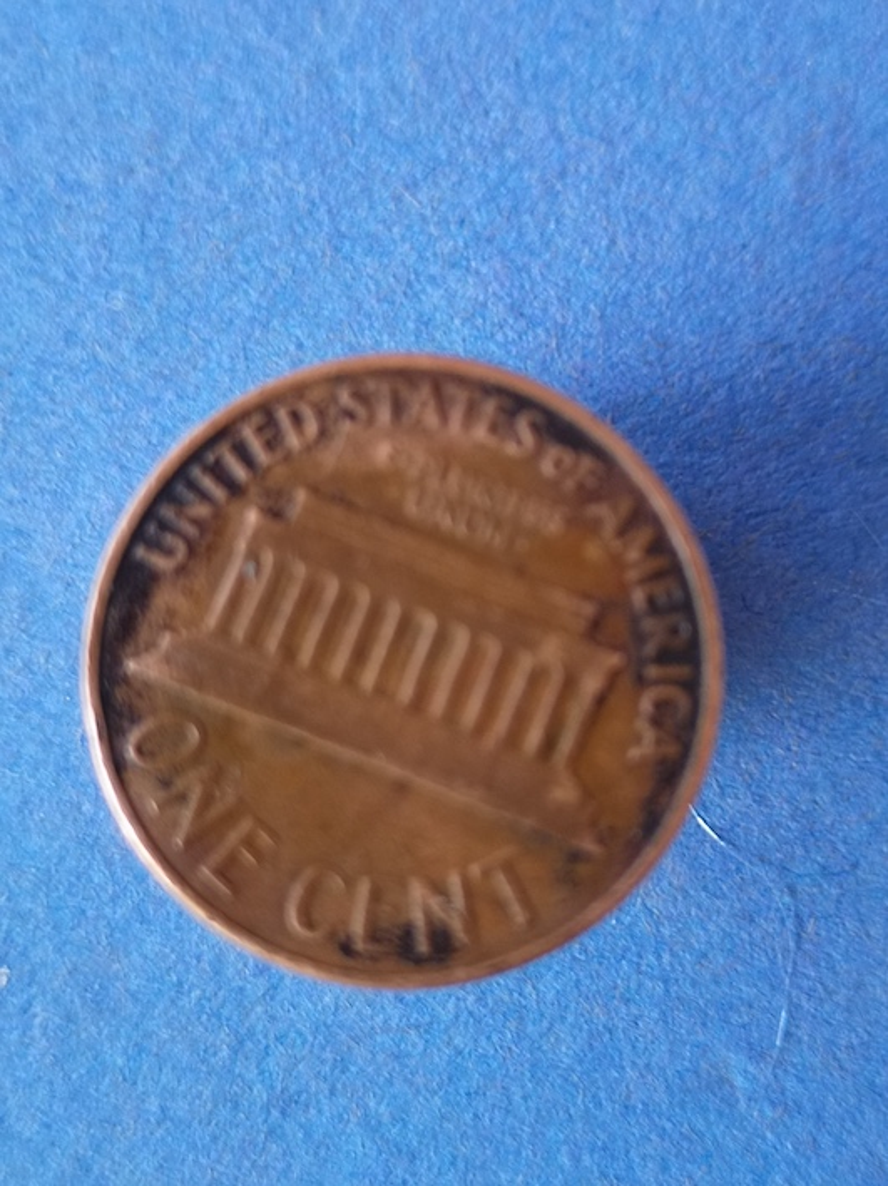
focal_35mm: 65
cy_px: 593
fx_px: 2225
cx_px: 444
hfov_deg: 22.6
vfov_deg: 29.8
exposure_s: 1/100
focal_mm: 5.58
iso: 100
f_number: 1.8
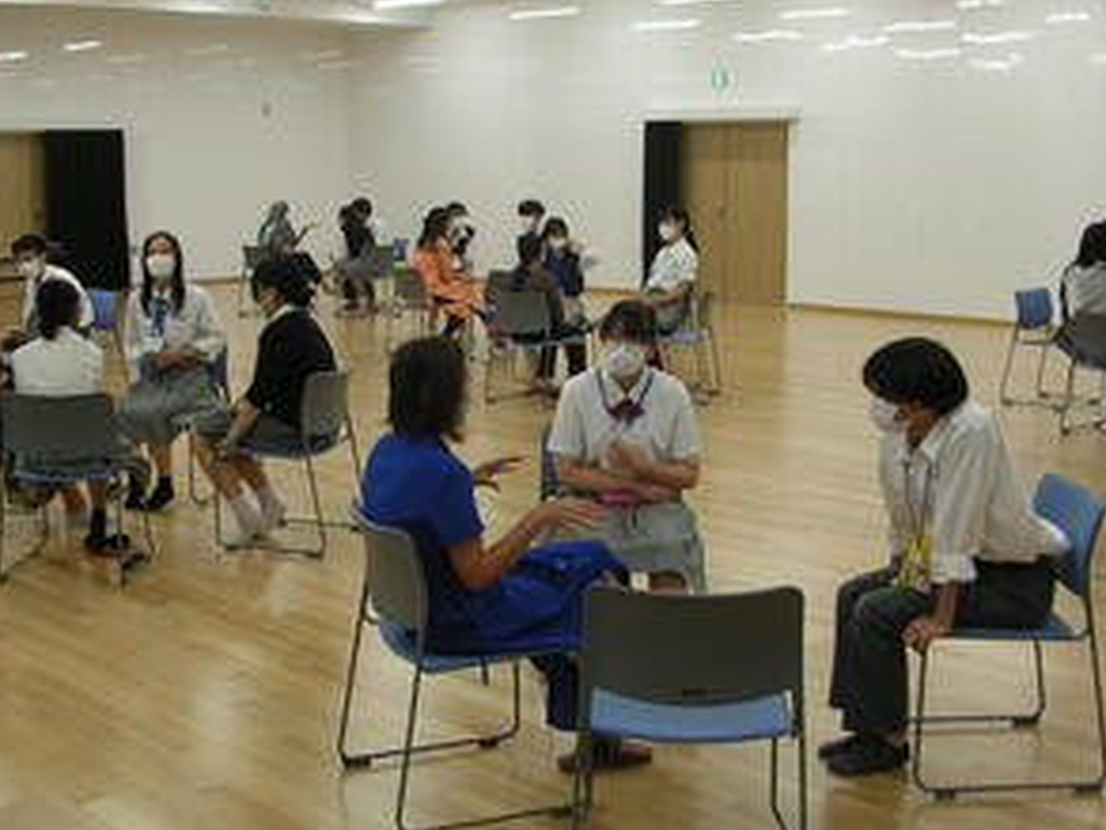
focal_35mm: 48
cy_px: 375
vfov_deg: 30.2
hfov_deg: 39.6
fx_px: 1534
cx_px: 470
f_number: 2.8
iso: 50
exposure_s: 1/26.6
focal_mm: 5.8
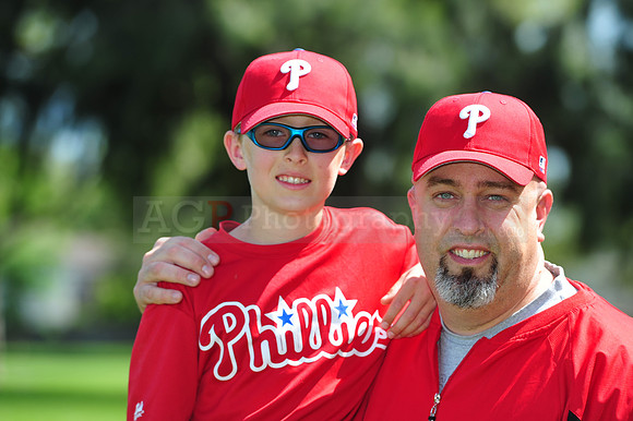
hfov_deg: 10.3
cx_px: 316
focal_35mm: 200
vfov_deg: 6.9
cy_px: 210
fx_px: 3515
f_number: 5.6
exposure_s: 1/400
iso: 200
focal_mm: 200
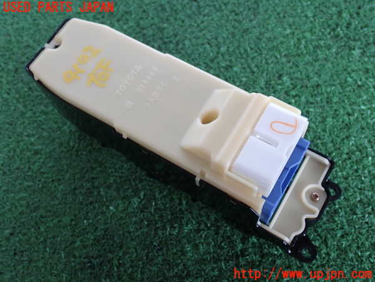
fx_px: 444
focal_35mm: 41
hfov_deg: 45.8
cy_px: 141
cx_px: 188
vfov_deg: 35.1
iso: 200
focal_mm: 7.31
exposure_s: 1/50
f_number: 2.8
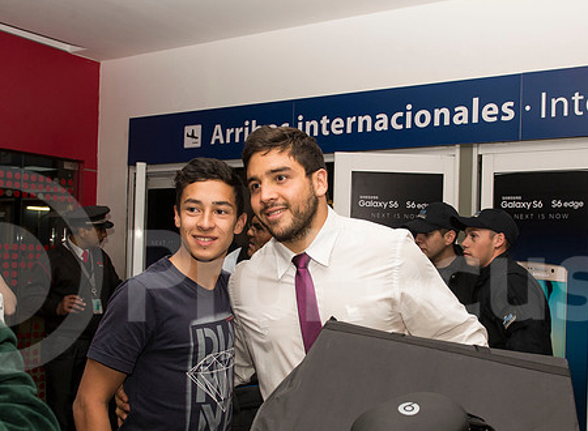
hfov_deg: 44.1
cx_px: 312
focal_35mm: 43
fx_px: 725
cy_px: 255
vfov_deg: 33.1
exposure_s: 1/160
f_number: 7.1
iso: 500
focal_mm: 27
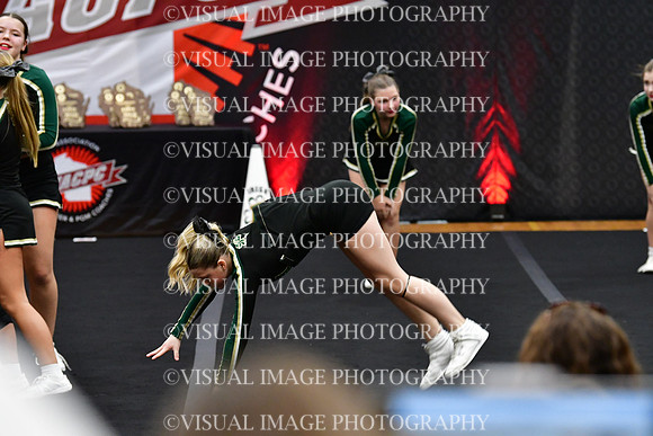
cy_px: 218
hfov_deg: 10.2
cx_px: 326
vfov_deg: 6.8
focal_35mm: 202
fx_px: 3665
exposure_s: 1/500
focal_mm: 135
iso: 5000
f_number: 3.5
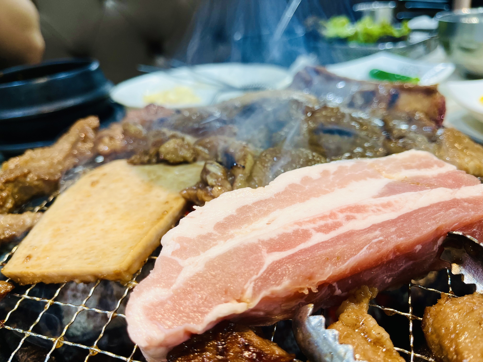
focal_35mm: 26
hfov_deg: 67.3
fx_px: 363
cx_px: 242
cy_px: 181
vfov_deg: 53.1
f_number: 1.6
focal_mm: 5.1
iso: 80
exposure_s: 1/60
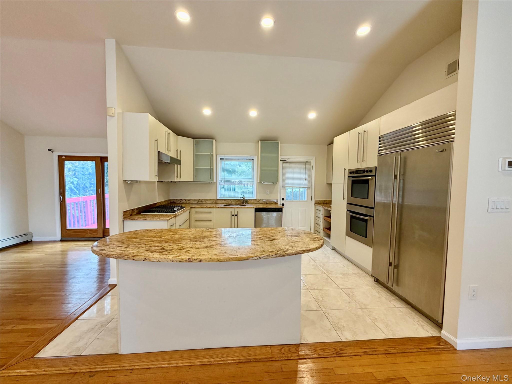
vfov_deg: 85.7
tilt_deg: -3.9
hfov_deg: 102.1
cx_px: 256
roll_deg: -0.6
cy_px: 192
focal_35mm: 14
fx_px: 207
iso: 200
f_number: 2.2
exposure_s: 1/120
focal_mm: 2.22
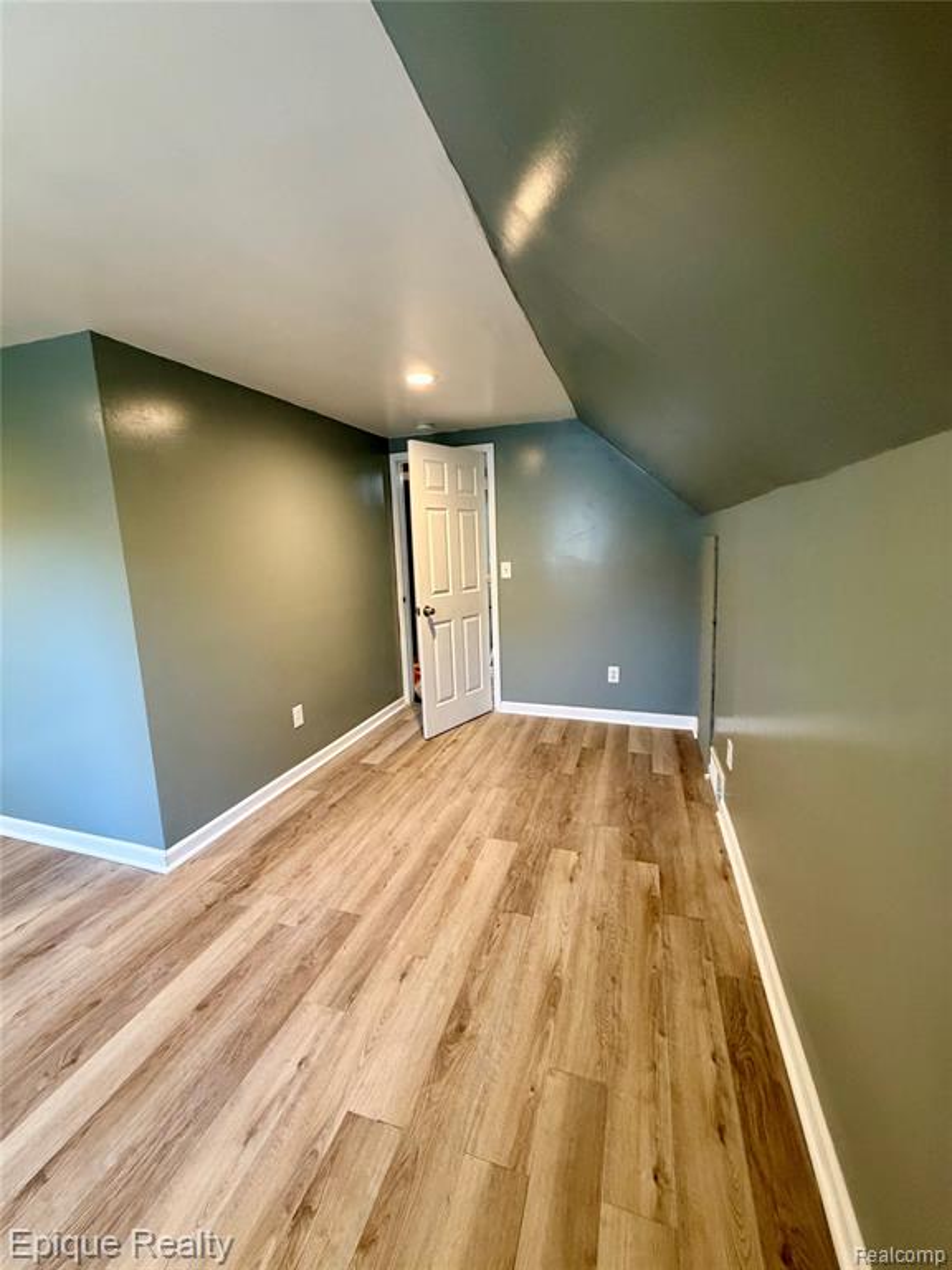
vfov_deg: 102.1
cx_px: 476
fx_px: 513
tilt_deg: -9.1
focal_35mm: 14
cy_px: 635
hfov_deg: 85.7
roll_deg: +2.3
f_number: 2.2
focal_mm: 2.22
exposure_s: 1/60
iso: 400
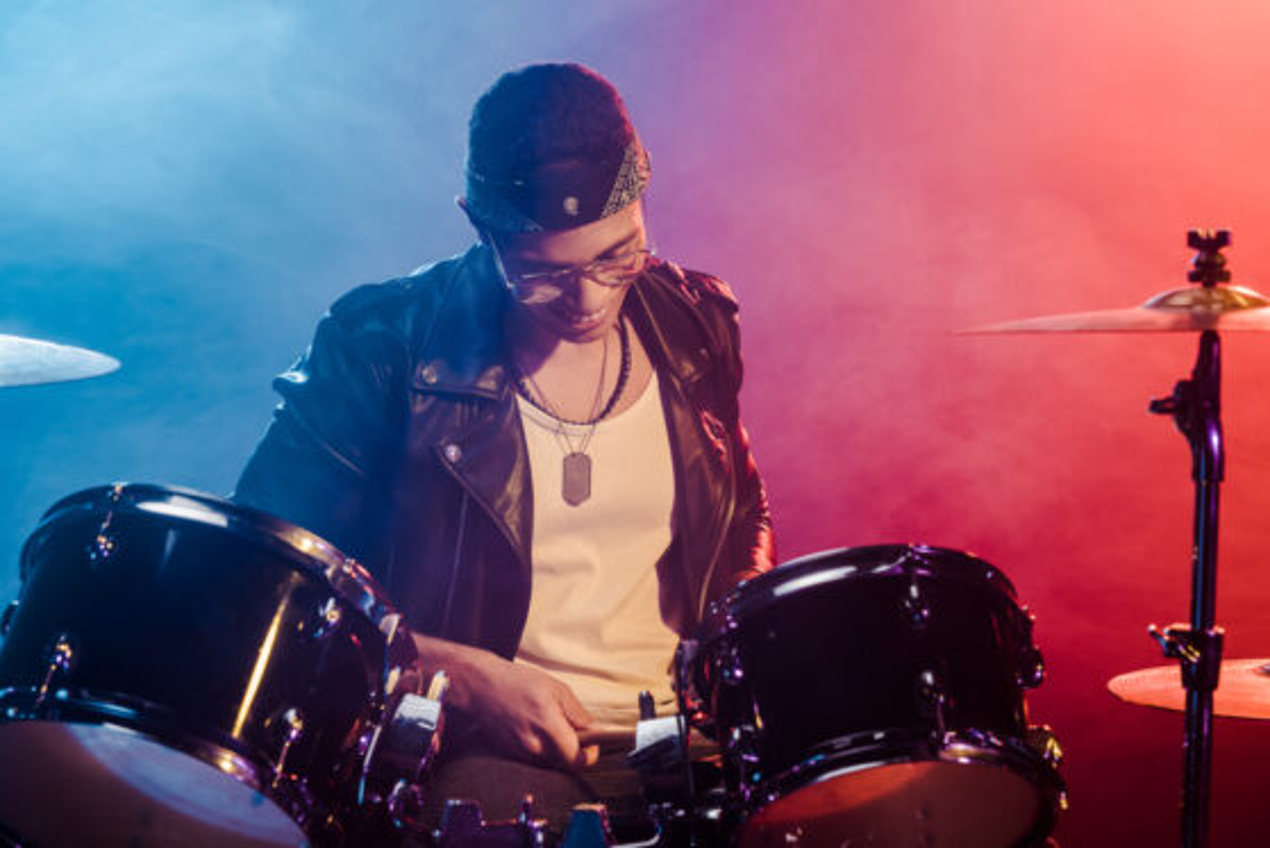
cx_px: 635
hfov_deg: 17.6
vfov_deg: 11.8
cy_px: 424
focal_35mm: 116
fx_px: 4093
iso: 100
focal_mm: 116
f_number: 8
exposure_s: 1/200
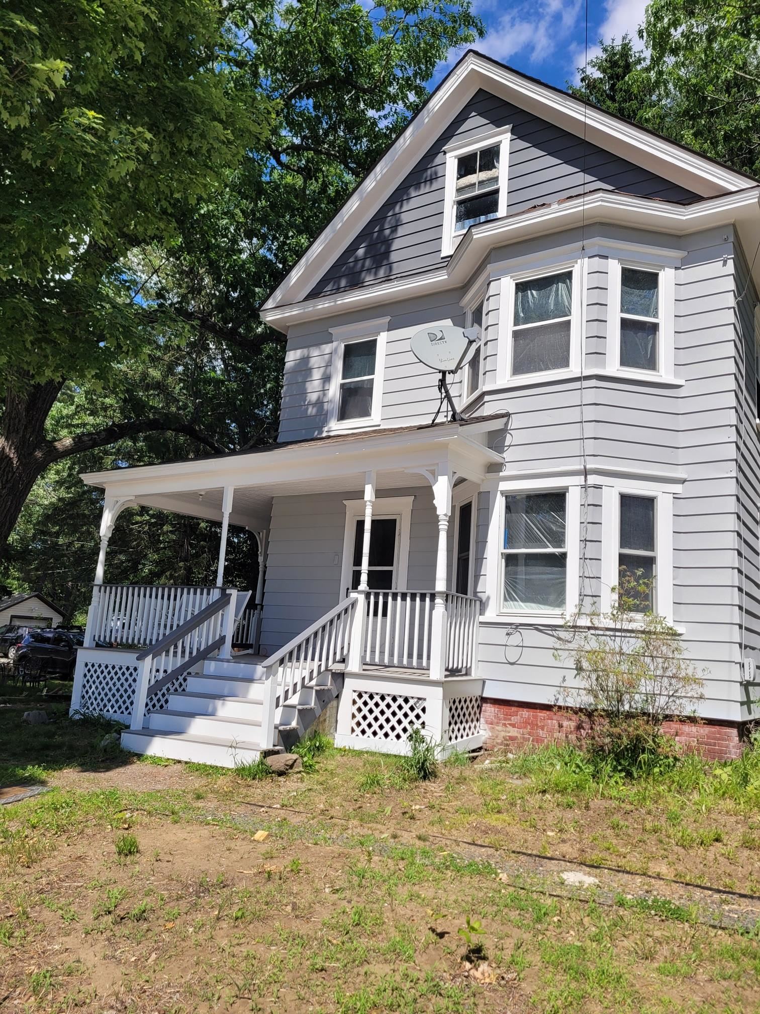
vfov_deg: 67.3
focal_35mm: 26
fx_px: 761
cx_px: 380
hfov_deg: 53.1
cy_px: 507
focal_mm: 5.4
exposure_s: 1/2450
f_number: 1.8
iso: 40
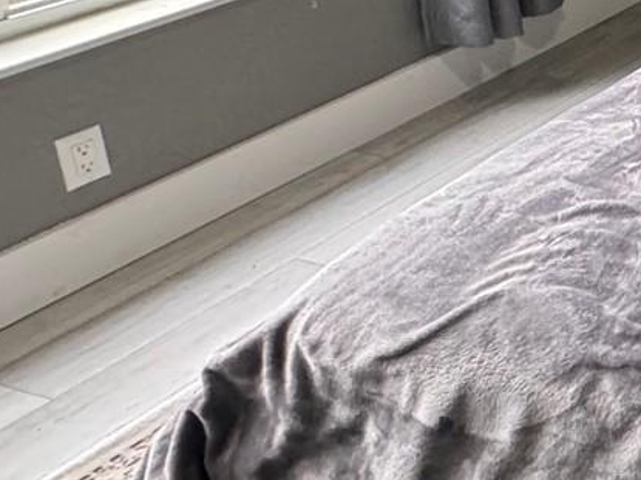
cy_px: -137
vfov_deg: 23.9
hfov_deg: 21.4
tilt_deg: -15.0
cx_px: 1180
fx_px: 1000
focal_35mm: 54
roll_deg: -3.3
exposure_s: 1/60
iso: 400
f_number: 2.2
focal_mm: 2.22
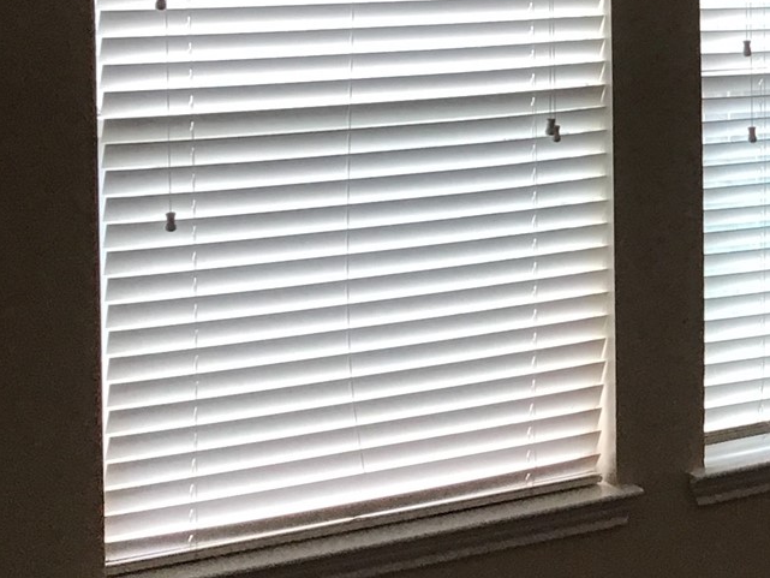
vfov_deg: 14.6
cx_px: 1111
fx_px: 2203
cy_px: -56
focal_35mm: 99
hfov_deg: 18.0
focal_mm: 3.3
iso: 25
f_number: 2.4
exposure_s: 1/40
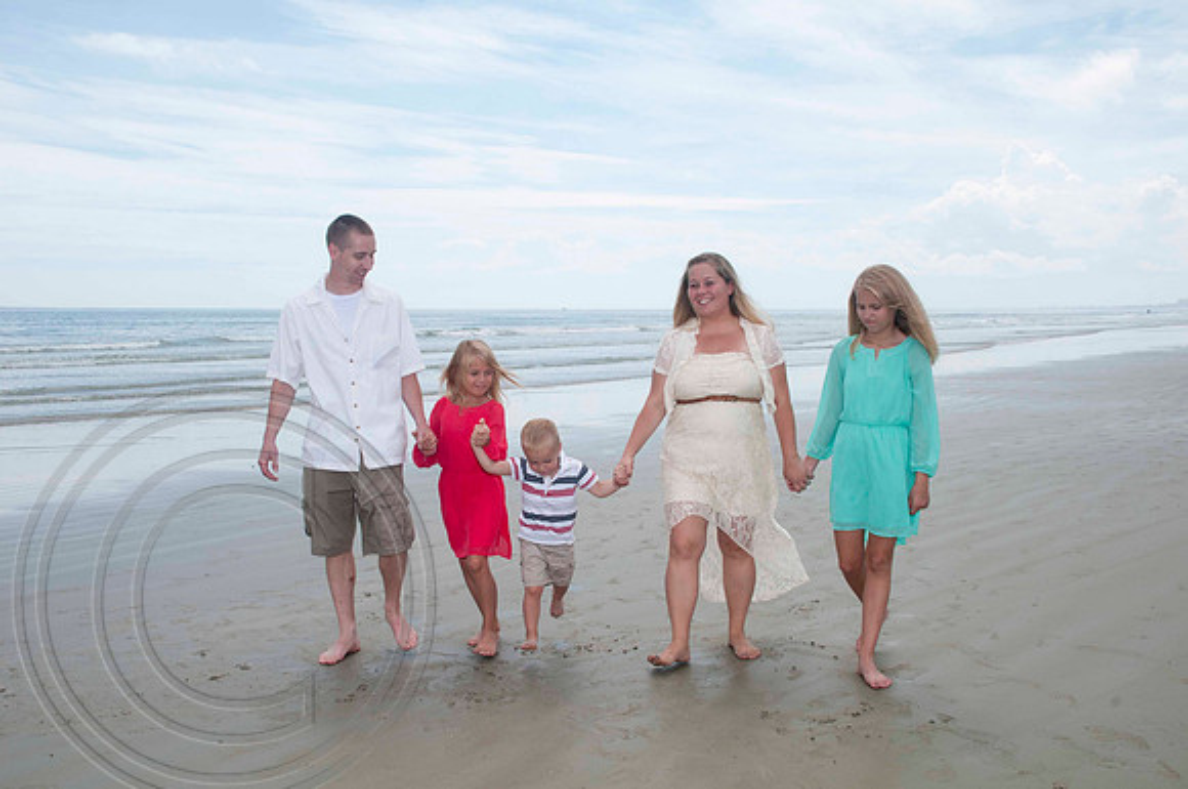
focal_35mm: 39
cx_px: 594
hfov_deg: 49.6
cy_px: 394
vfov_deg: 34.1
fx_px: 1285
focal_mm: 26
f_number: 11
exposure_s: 1/250
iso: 100
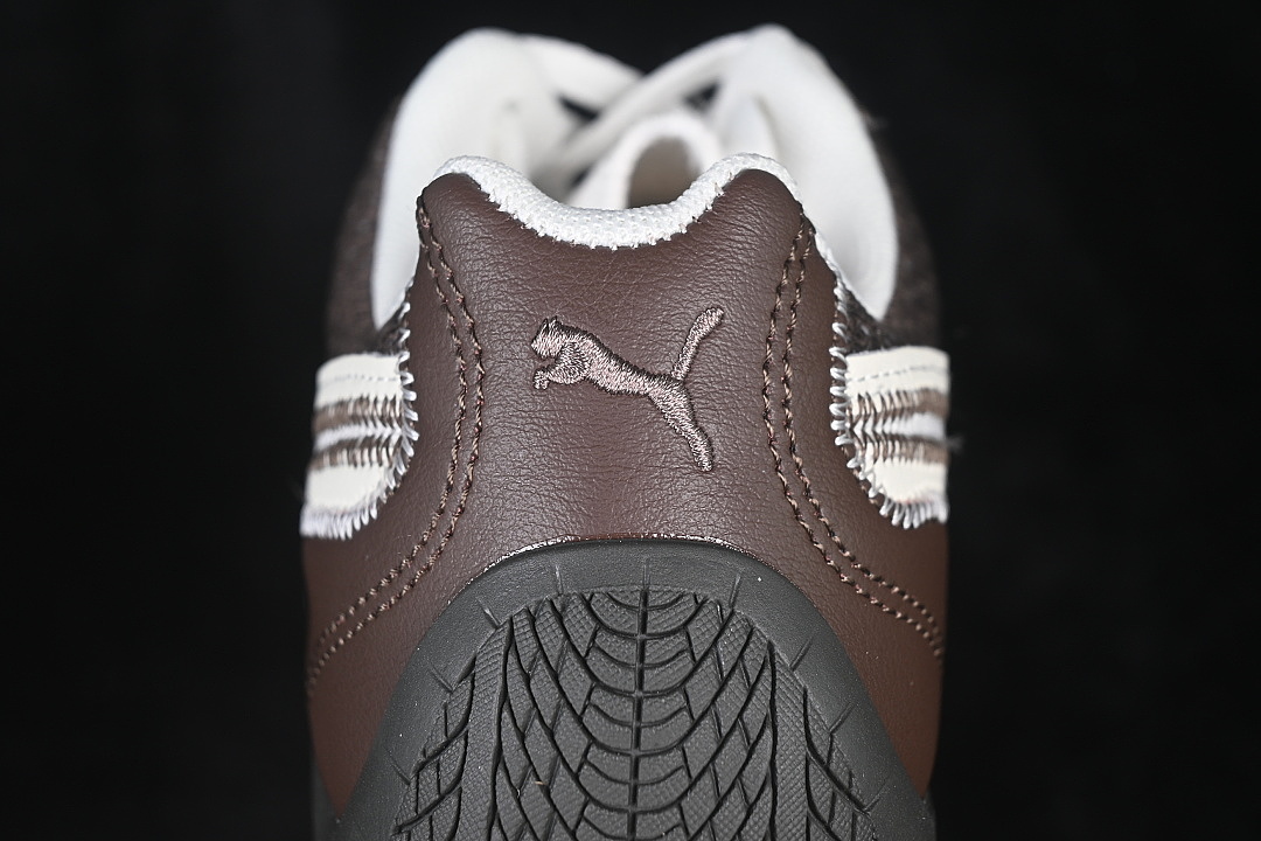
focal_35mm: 75
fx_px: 2627
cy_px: 420
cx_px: 630
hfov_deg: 27.0
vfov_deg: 18.2
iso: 160
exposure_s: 1/60
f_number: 6.3
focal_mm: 50
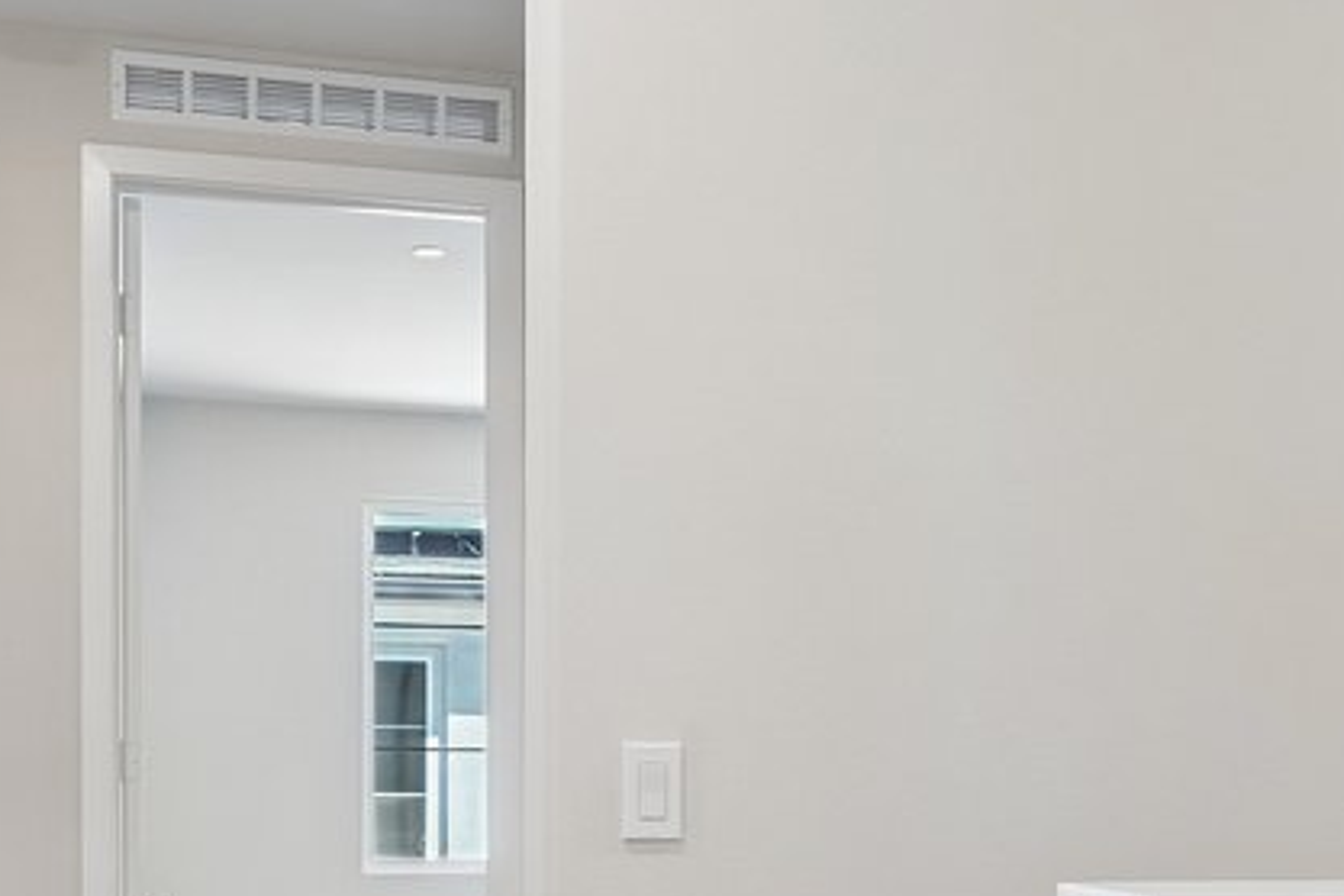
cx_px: 1031
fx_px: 2202
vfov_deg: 22.4
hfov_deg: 33.2
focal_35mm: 59
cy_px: 823
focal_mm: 12
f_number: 8
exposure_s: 1/15
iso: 400
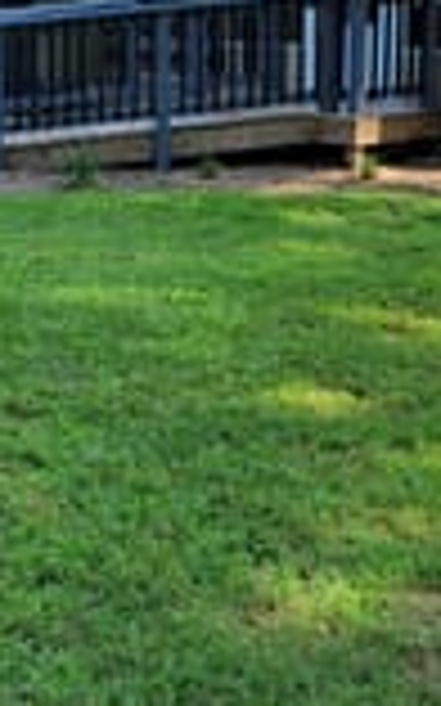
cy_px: 135
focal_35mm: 70
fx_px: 1347
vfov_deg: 28.7
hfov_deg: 18.3
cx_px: 63
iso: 40
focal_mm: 5.4
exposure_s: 1/471
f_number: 1.8
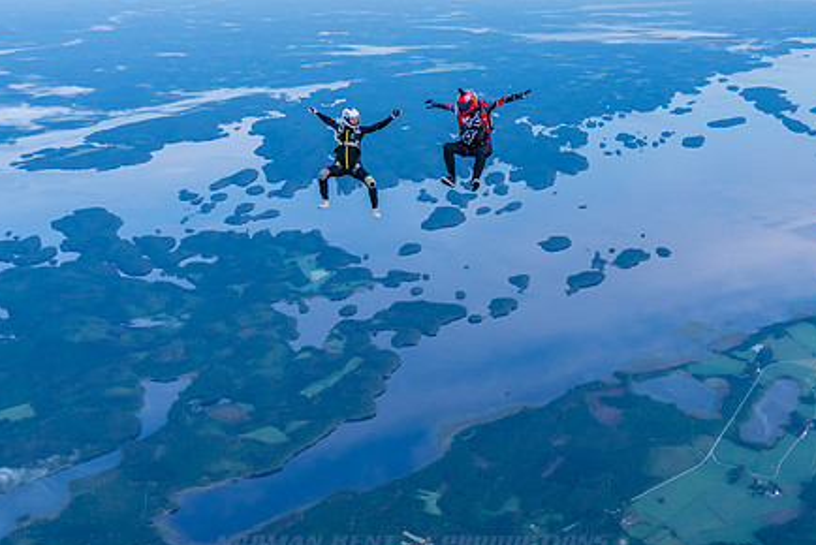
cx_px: 425
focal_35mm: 45
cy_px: 211
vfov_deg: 29.8
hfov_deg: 43.6
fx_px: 1021
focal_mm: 30
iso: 1000
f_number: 4
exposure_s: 1/2000
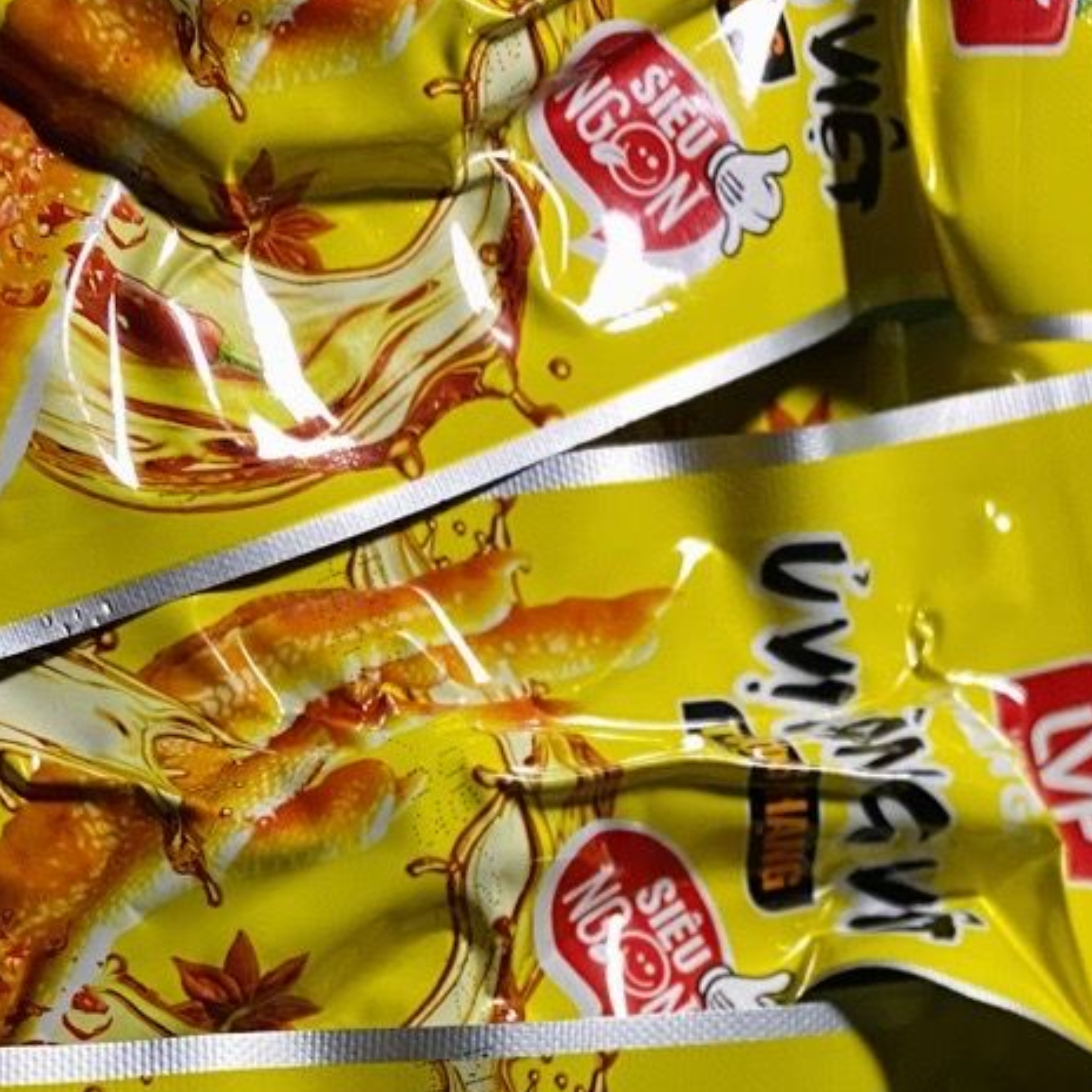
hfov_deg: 28.1
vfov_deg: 25.7
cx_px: 482
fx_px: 2177
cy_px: 1247
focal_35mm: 61
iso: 400
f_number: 1.8
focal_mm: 4.25
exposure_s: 1/60
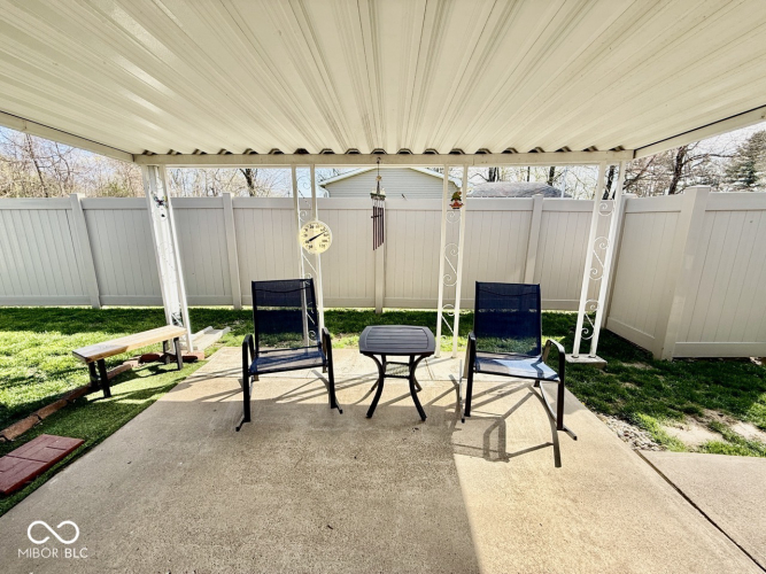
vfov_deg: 85.7
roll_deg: -0.1
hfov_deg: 102.1
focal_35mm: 14
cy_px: 287
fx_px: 310
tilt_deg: -11.3
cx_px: 383
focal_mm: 2.22
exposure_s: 1/760
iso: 50
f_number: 2.2
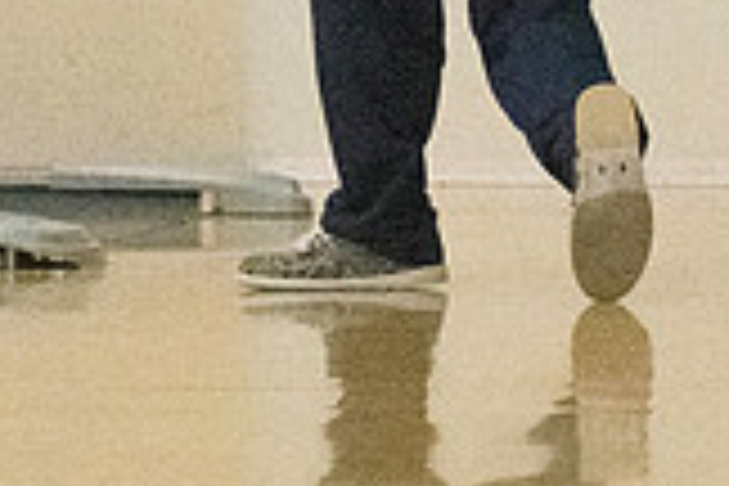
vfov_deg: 2.3
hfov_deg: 3.5
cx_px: 356
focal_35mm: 591
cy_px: -248
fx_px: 11967
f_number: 4.5
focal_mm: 110
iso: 10000
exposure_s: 1/1250
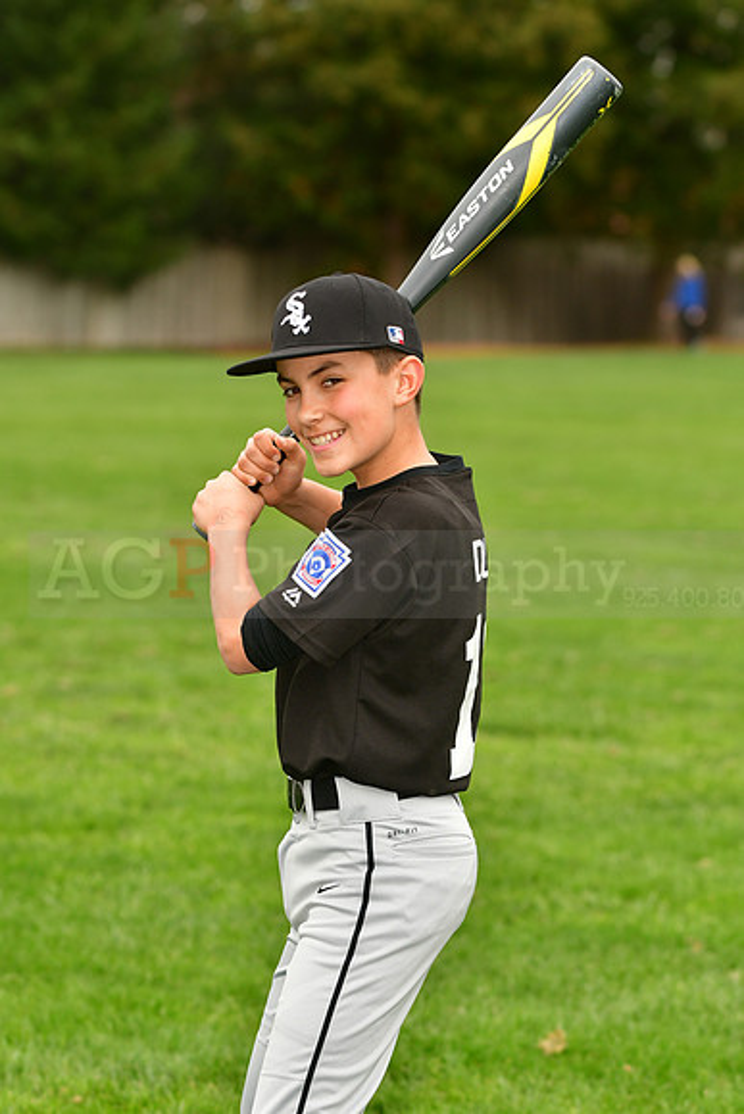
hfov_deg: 8.3
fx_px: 5112
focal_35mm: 165
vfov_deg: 12.4
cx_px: 372
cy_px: 557
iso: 320
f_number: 4
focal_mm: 110
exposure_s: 1/1000
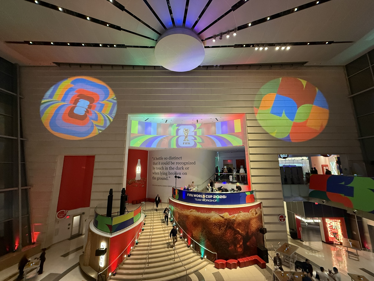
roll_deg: +0.2
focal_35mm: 14
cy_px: 140
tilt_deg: +10.6
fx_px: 151
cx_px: 187
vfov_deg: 85.7
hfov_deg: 102.1
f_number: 2.2
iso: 320
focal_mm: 2.22
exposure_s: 1/41
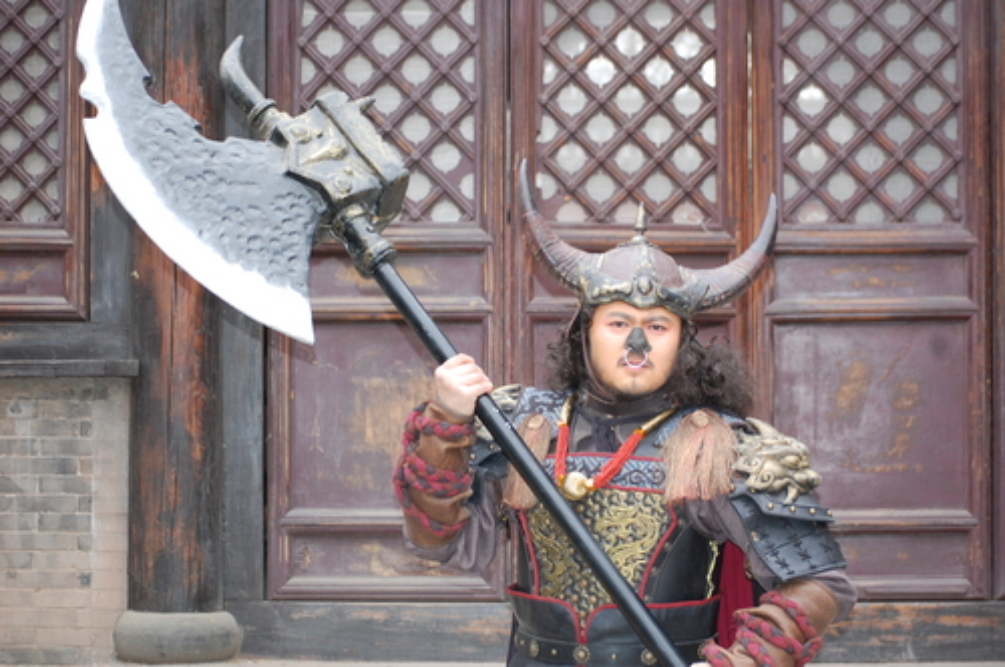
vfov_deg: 16.5
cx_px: 502
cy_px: 334
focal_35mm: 82
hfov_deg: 24.6
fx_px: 2300
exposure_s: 1/80
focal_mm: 55
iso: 400
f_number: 4
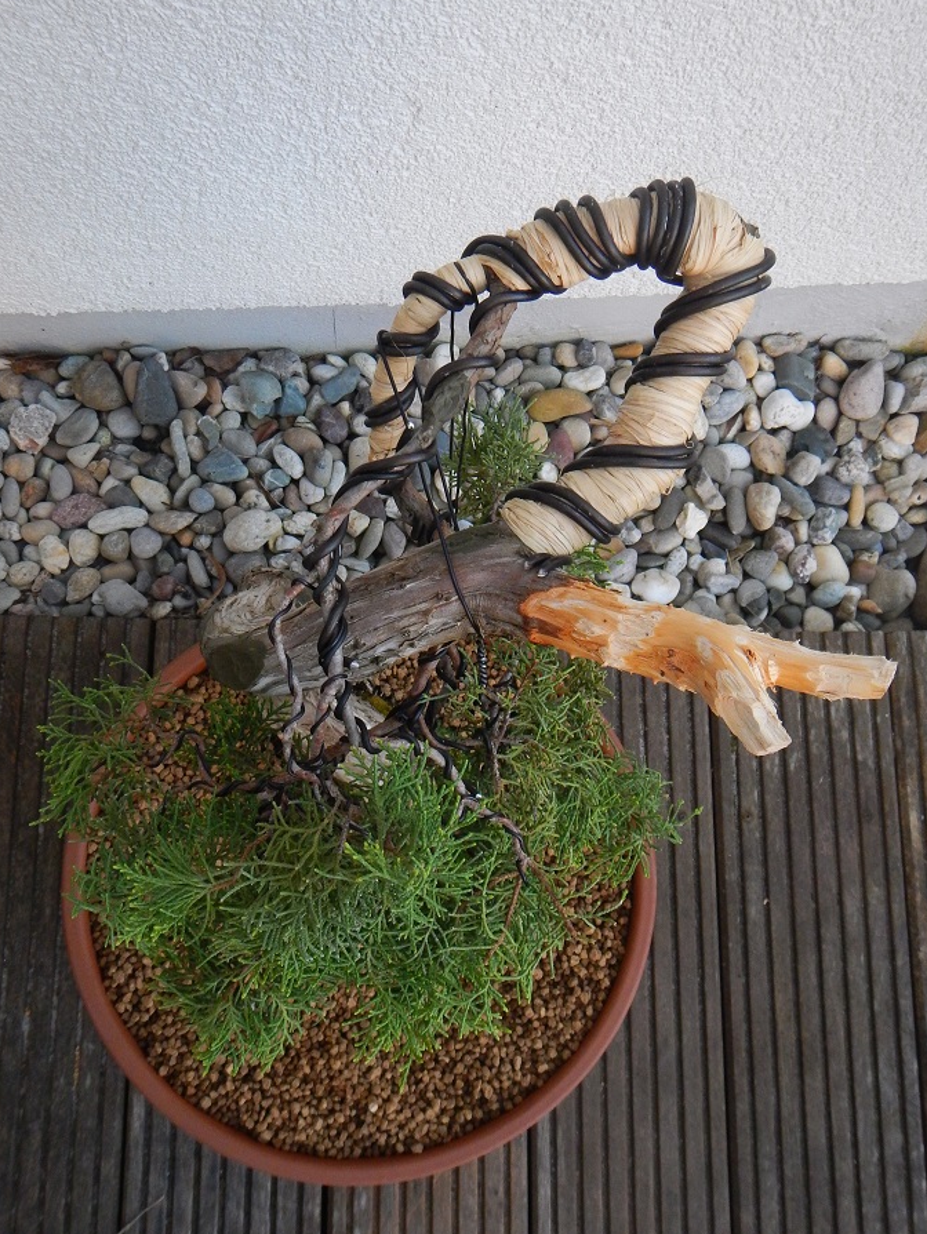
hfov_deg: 41.8
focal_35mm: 34
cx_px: 470
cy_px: 631
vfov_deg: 53.9
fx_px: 1213
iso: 400
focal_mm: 5.9
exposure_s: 1/100
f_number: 3.9
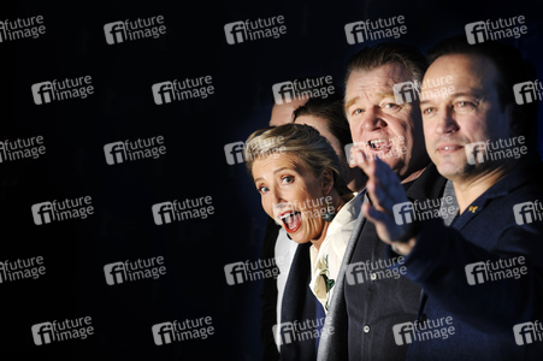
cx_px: 272
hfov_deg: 17.7
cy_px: 180
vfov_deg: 11.8
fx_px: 1748
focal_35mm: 116
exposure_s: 1/320
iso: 200
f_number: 6.3
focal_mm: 116
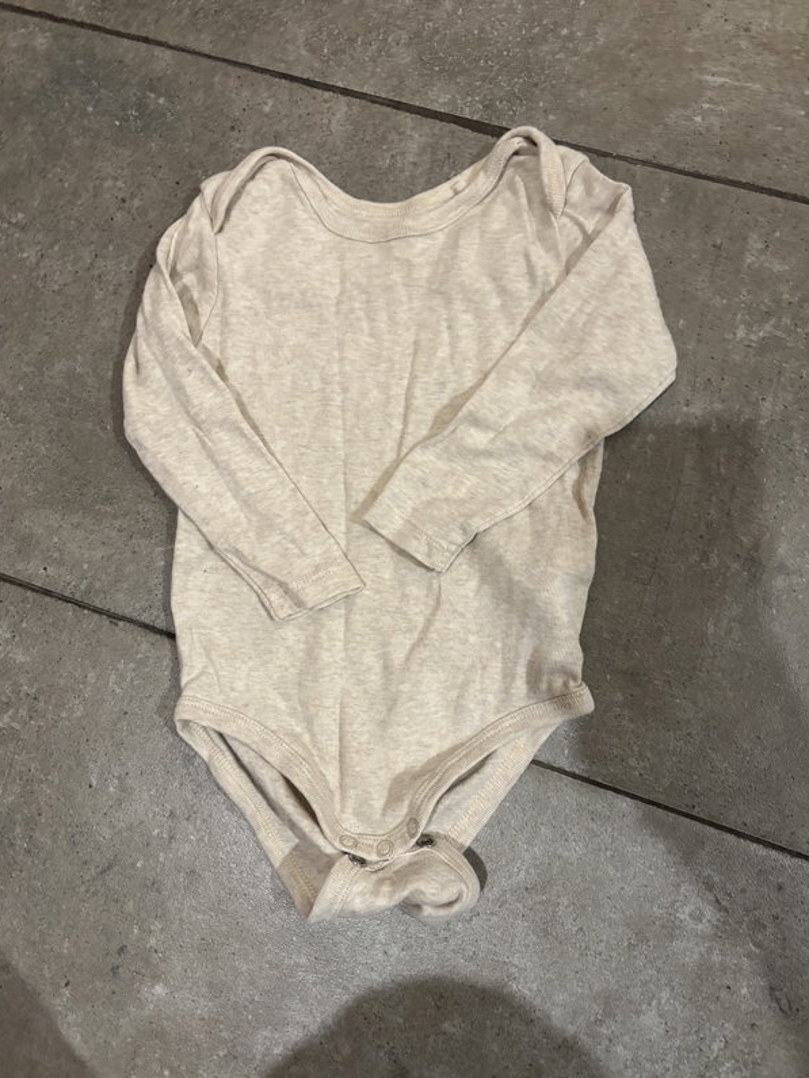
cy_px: 549
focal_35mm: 27
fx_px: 841
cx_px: 402
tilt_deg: -80.7
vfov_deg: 65.3
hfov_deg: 51.4
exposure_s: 1/59
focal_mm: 5.96
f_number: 1.6
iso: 400
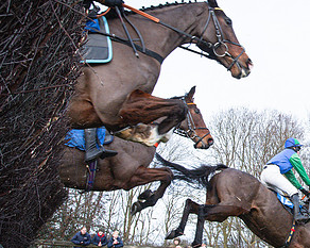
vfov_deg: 31.4
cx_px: 308
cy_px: 123
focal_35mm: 48
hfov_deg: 35.3
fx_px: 440
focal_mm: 19
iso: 2000
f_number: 8
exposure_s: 1/1250
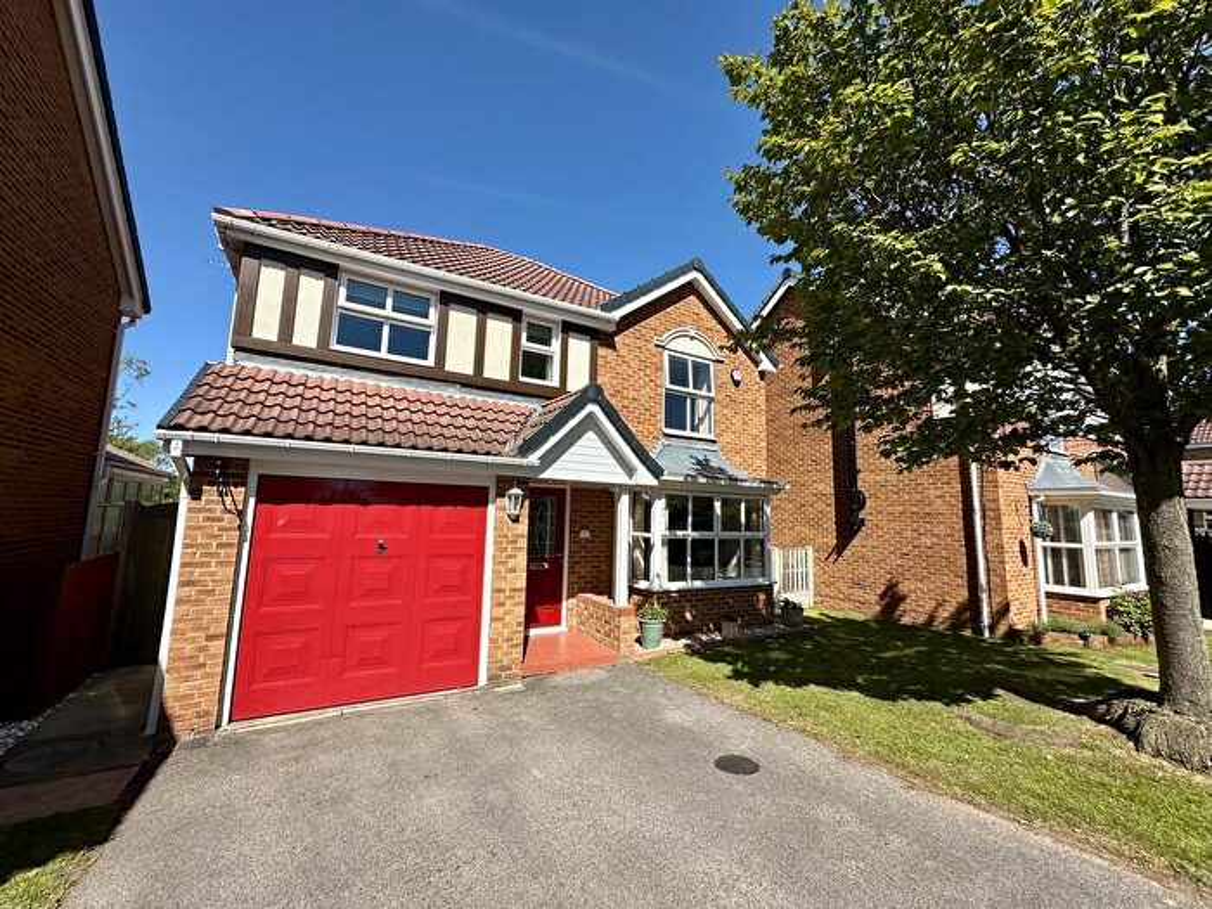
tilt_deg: +6.8
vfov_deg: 85.7
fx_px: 490
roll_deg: -1.4
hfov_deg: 102.1
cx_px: 606
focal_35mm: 14
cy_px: 454
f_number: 2.2
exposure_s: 1/1916
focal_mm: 2.22
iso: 50
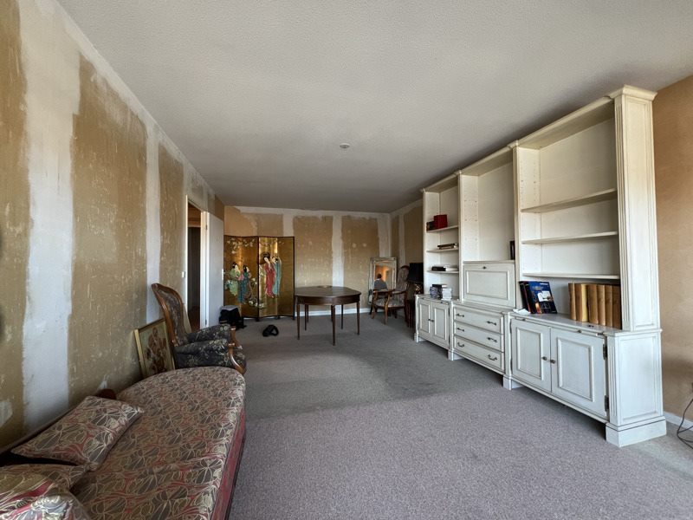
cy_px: 260
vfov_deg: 89.9
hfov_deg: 106.2
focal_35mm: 13
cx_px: 346
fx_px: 260
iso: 250
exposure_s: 1/89
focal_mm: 1.57
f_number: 1.8
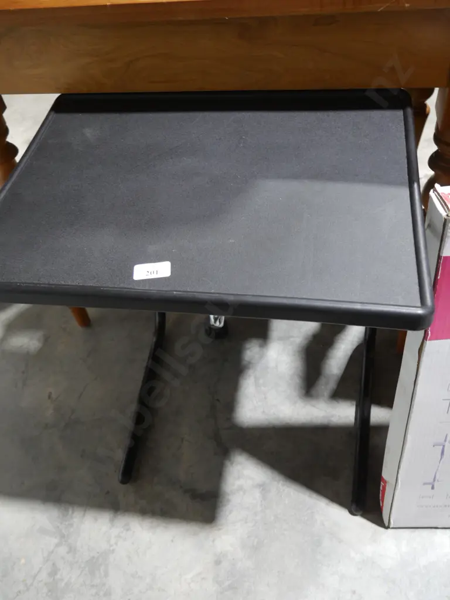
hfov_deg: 46.8
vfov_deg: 60.0
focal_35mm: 30
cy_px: 300
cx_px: 225
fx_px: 520
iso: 1000
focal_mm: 15
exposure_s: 1/60
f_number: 3.6
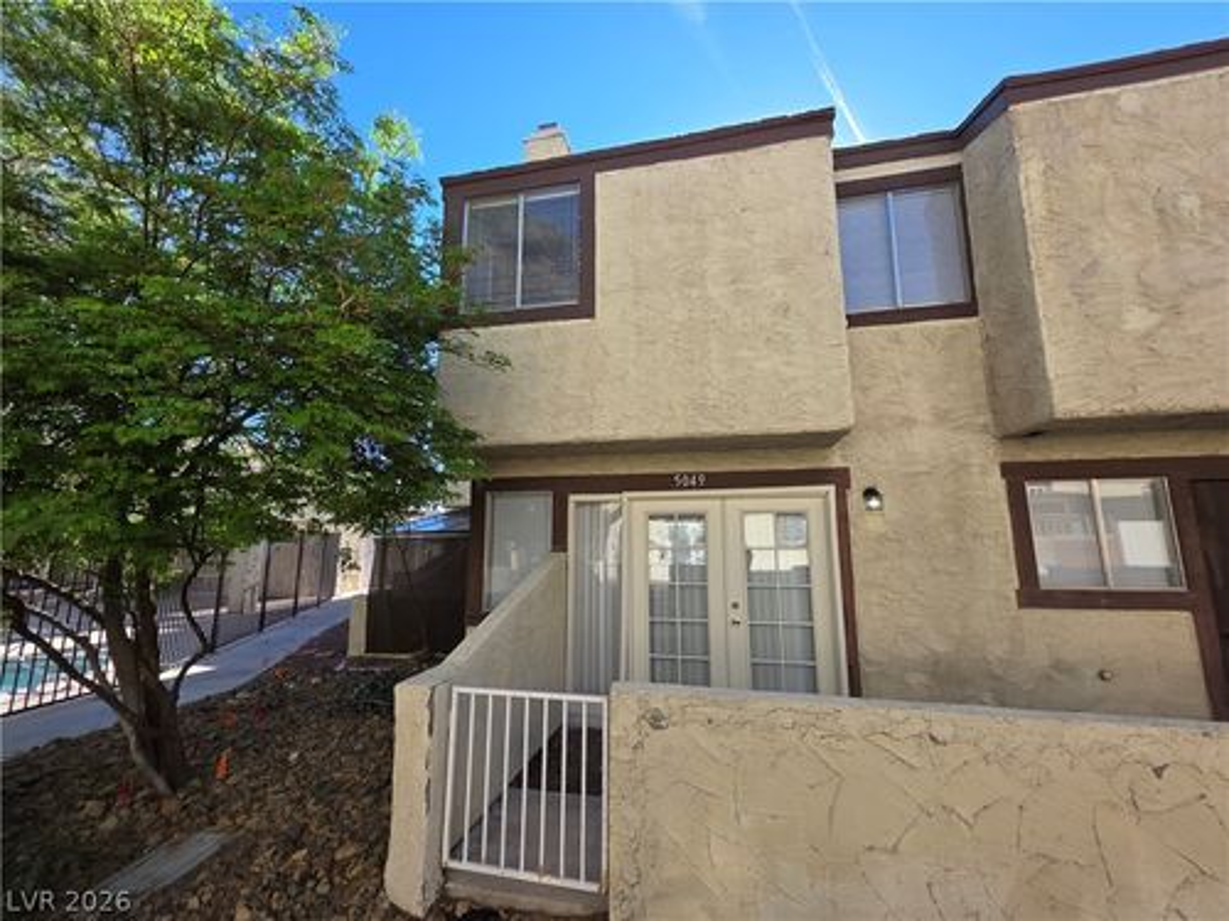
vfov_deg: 89.9
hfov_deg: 106.2
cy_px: 460
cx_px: 614
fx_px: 462
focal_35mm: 13
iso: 40
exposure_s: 1/765
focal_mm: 2.2
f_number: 1.9
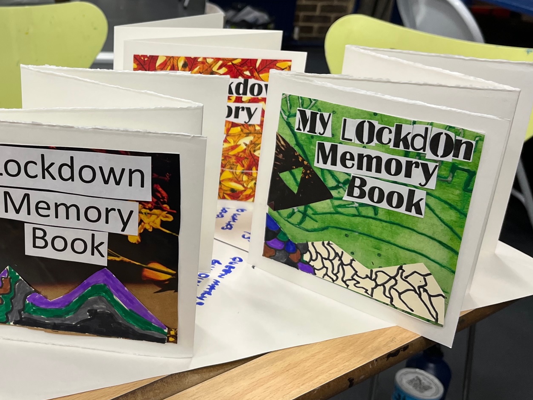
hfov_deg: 42.8
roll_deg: -2.5
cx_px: 108
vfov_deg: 34.3
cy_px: 171
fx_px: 647
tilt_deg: -23.8
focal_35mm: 42
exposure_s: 1/100
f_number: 1.6
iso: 100
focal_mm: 5.1
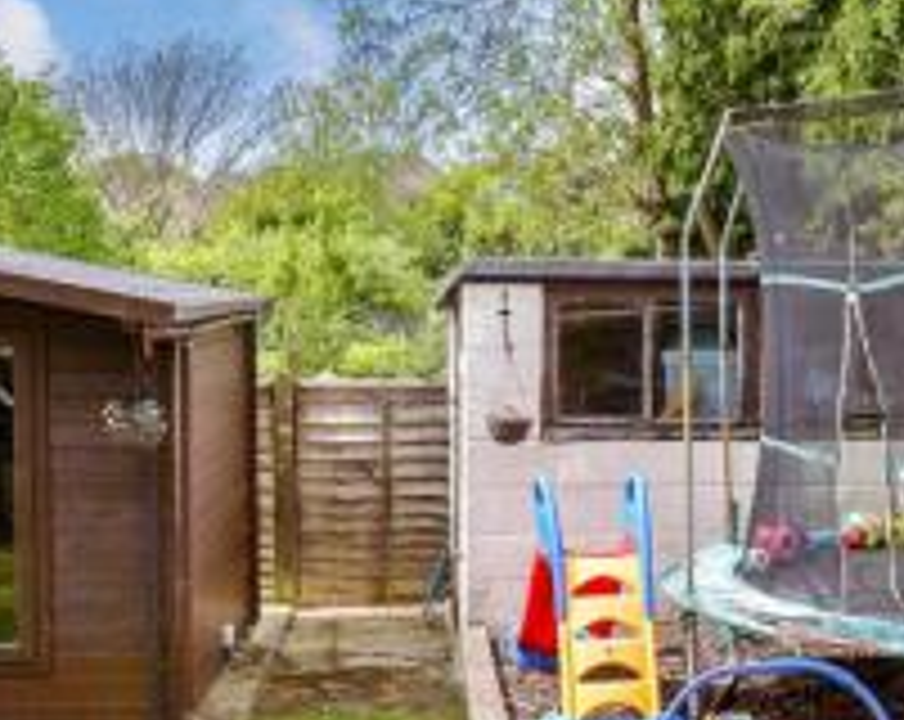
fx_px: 1308
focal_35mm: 49
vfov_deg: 30.0
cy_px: 578
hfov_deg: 38.1
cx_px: 436
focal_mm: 15
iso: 200
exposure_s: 1/320
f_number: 8
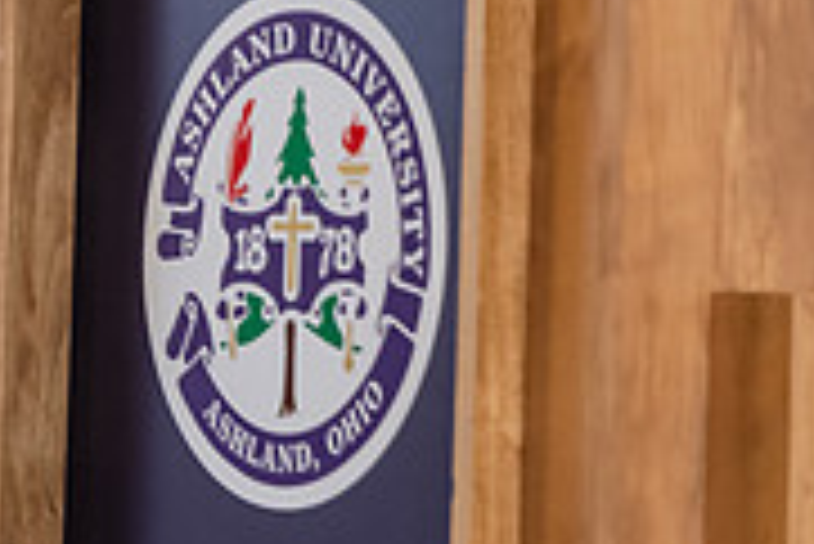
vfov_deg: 3.7
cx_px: 1115
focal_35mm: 372
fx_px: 8418
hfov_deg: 5.5
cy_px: -173
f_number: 3.2
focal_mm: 116
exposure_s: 1/200
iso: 1600
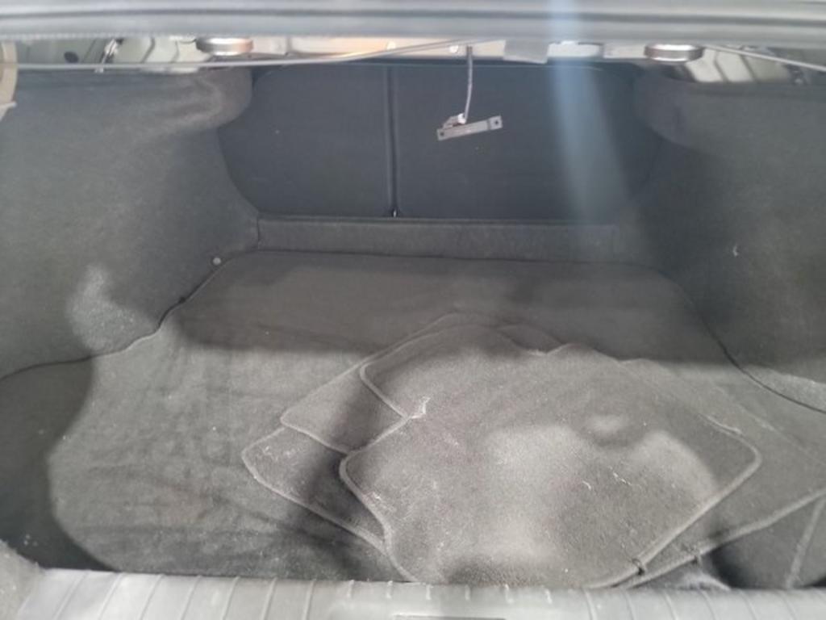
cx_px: 413
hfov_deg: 71.6
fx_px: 573
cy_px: 310
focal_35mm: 24
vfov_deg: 56.8
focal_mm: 6.7
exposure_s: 1/14
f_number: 1.8
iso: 1607
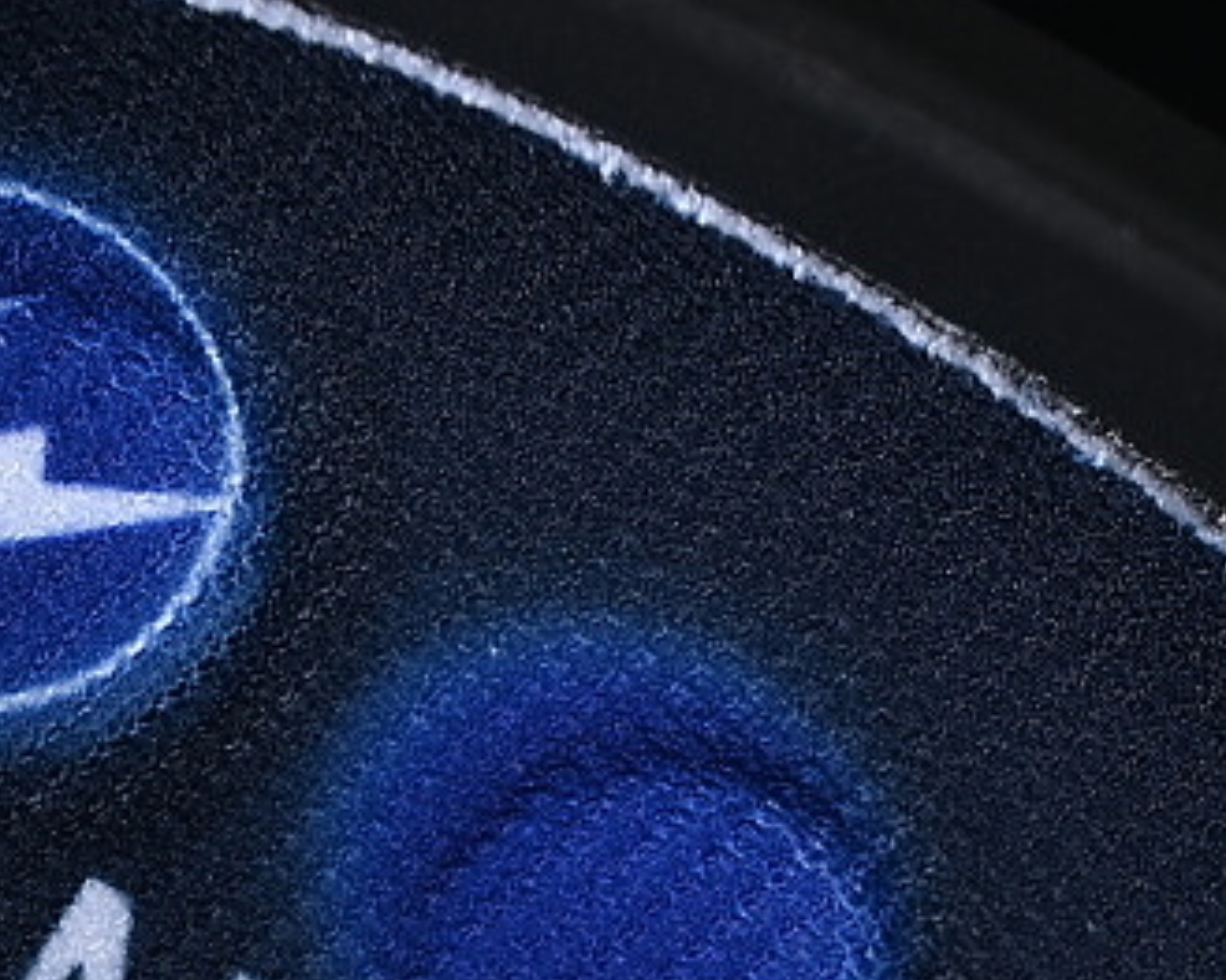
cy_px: 1286
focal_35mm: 231
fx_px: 8379
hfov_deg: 8.4
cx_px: 522
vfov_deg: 6.6
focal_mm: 50
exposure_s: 1/50
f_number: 6.3
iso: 160
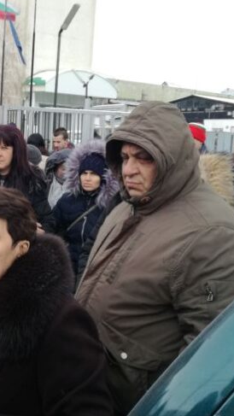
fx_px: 463
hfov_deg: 27.5
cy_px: 196
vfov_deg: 48.3
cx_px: 31
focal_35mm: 42
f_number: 2
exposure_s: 1/196
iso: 50
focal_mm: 3.79
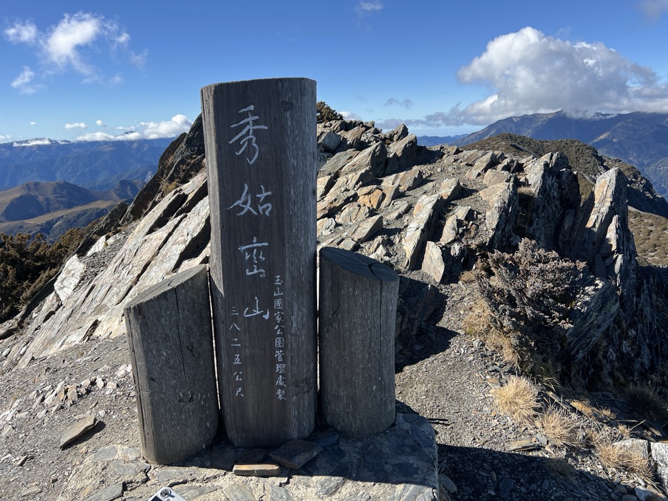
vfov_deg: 53.1
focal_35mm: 26
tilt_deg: -15.0
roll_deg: +0.3
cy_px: 250
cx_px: 334
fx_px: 502
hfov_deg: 67.3
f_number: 1.5
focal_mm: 5.7
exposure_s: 1/2915
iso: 50
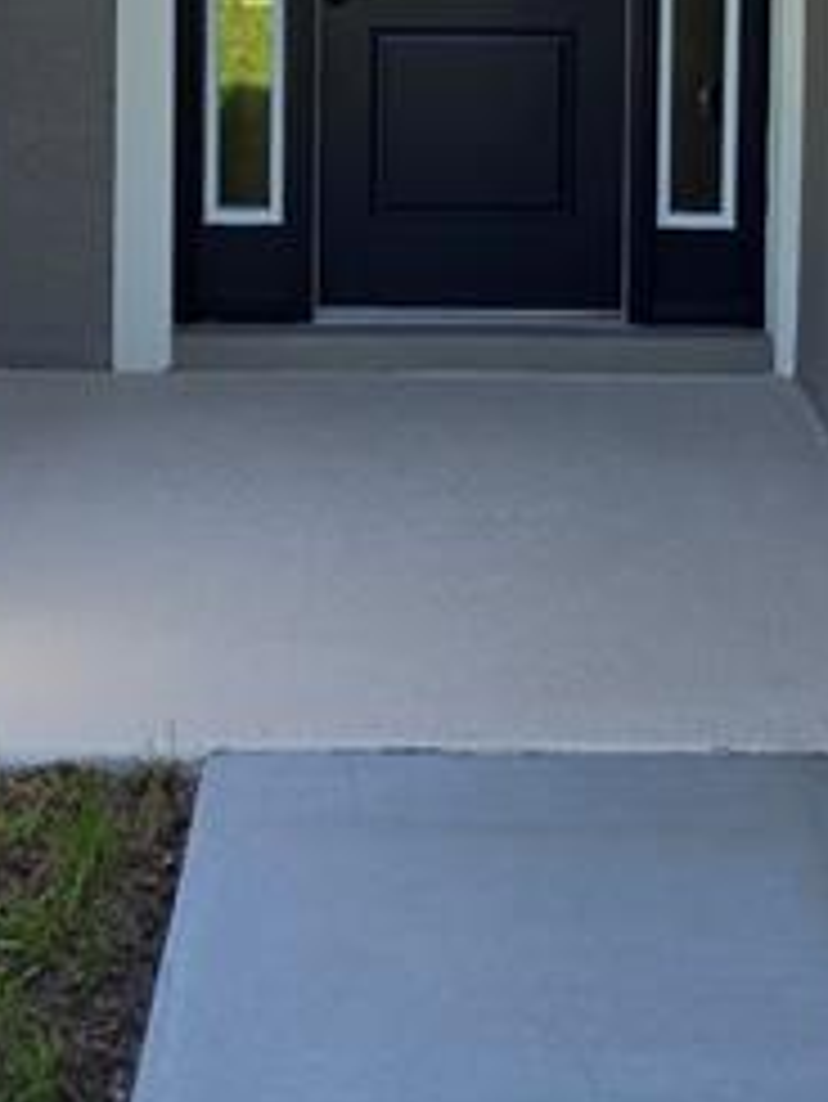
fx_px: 2294
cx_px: 441
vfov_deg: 25.5
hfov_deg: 20.5
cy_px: -36
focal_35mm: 72
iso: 64
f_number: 1.4
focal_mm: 6.5
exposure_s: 1/2082
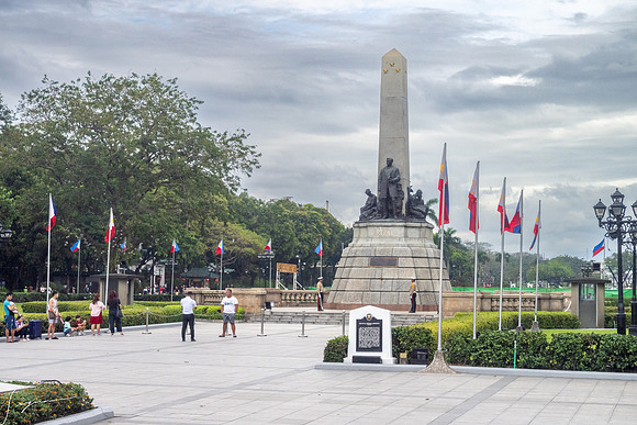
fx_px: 1239
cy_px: 212
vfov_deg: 19.5
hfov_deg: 28.8
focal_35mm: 70
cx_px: 318
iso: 2000
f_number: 8
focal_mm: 70
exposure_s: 1/500
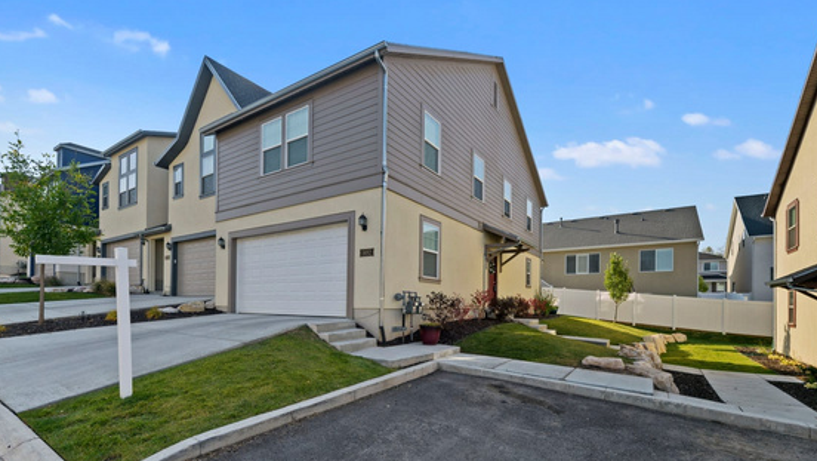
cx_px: 385
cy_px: 300
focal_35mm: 17
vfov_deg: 62.7
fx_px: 368
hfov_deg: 95.8
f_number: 8
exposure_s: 1/80
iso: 100
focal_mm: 14
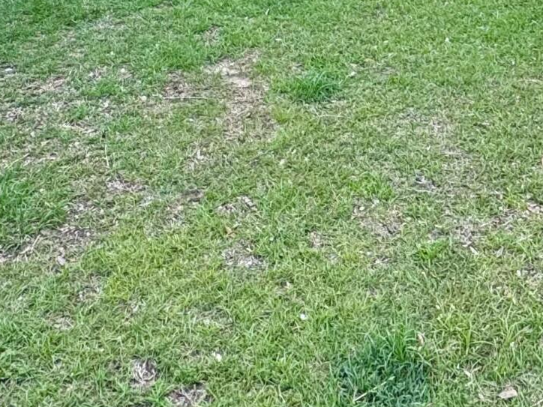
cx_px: 410
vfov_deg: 19.4
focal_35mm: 58
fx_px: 910
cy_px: -314
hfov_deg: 32.6
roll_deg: +0.1
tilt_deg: +5.6
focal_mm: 2.22
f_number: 2.2
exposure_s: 1/379
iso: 40
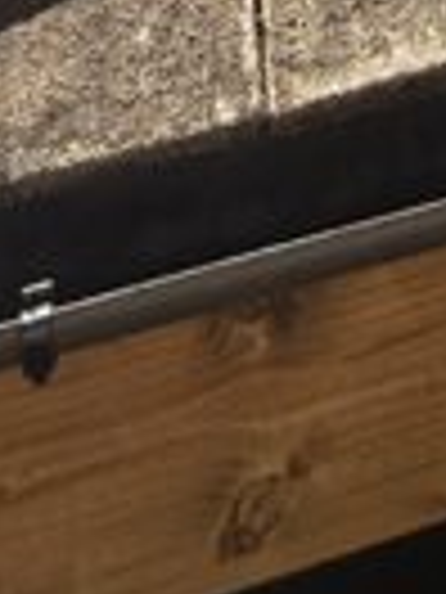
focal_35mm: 109
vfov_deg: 9.6
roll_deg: +0.5
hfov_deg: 13.0
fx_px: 1873
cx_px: 635
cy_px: -1480
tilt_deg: +1.8
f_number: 2.2
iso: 50
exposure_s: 1/1745
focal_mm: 2.22
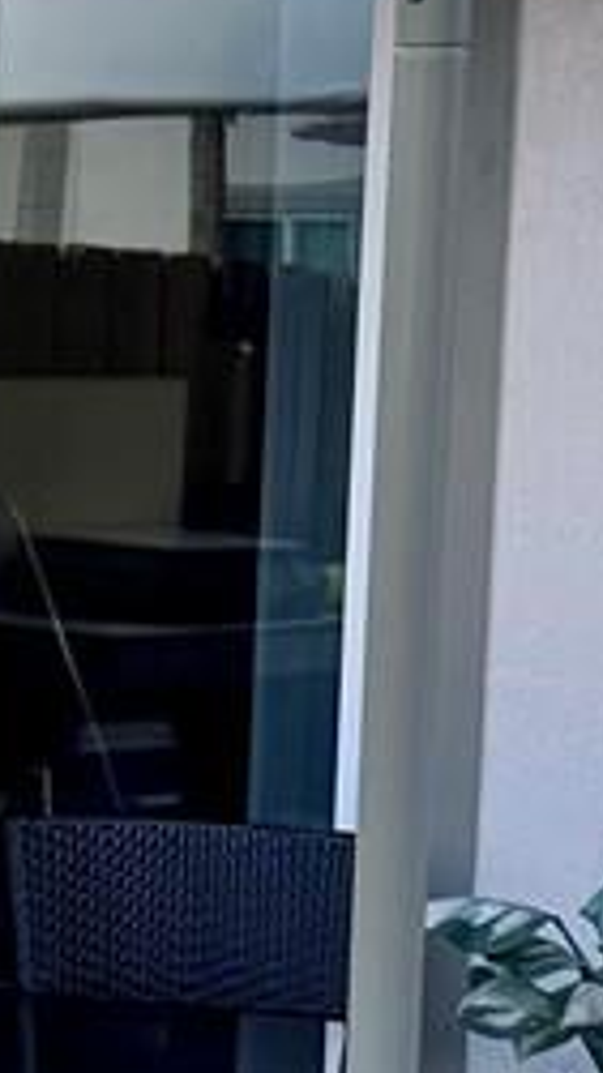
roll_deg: -1.1
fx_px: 4752
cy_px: 722
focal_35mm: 167
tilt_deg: -5.1
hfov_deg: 6.6
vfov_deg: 12.9
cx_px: -1215
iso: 80
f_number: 1.78
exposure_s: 1/792
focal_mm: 6.86
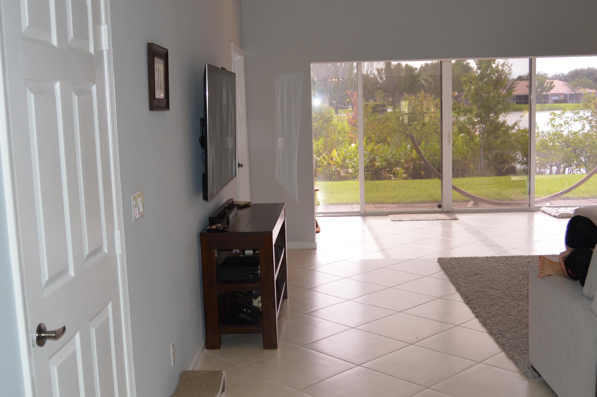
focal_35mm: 40
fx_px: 663
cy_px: 204
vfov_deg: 33.3
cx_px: 284
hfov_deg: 48.5
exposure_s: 1/125
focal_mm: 18
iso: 200
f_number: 4
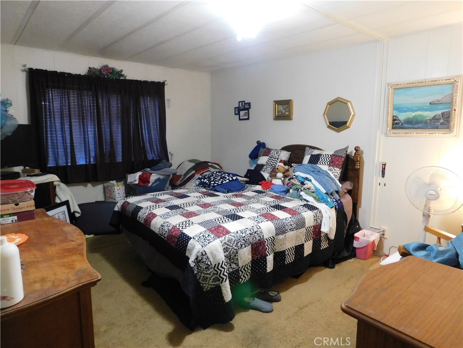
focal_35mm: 23
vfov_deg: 58.9
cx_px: 232
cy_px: 174
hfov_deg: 73.9
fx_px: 308
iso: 560
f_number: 3
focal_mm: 4
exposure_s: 1/8
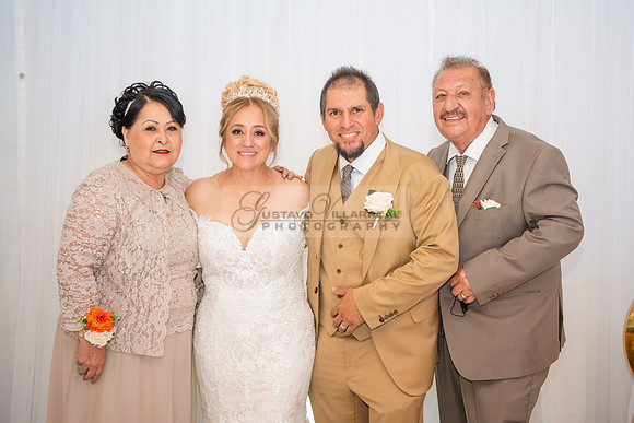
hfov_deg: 32.6
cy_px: 207
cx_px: 345
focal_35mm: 62
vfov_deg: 22.1
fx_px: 1083
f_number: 2.8
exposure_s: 1/125
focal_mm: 52
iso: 640
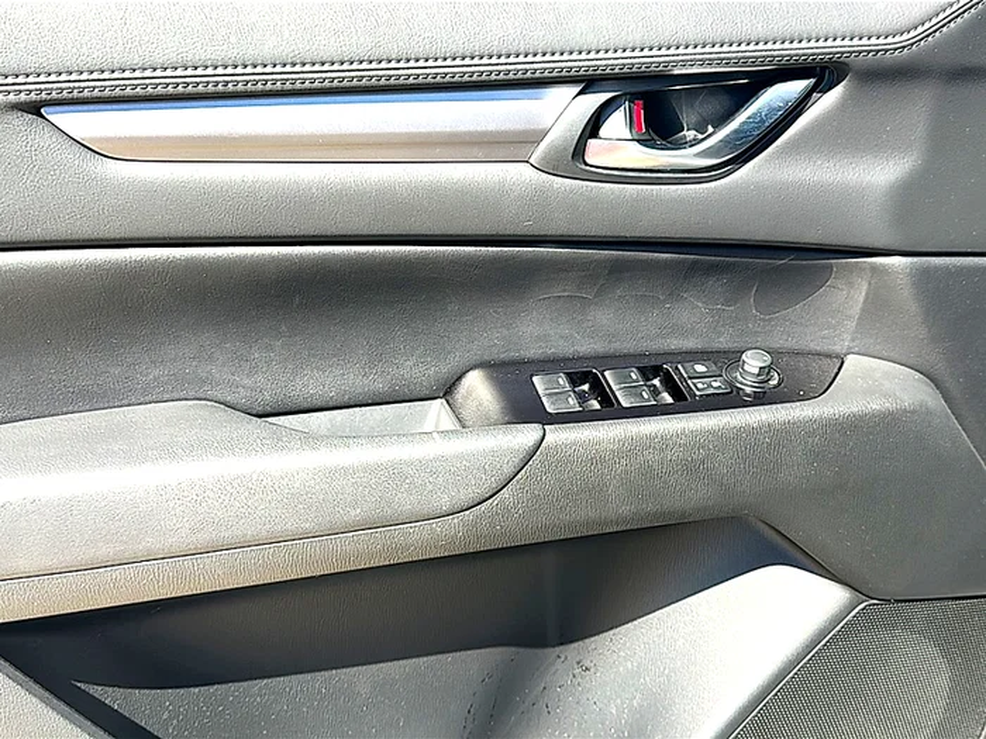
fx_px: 940
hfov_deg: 55.4
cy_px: 370
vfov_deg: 42.9
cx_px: 493
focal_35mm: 33
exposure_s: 1/639
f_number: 1.78
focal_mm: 6.86
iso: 80
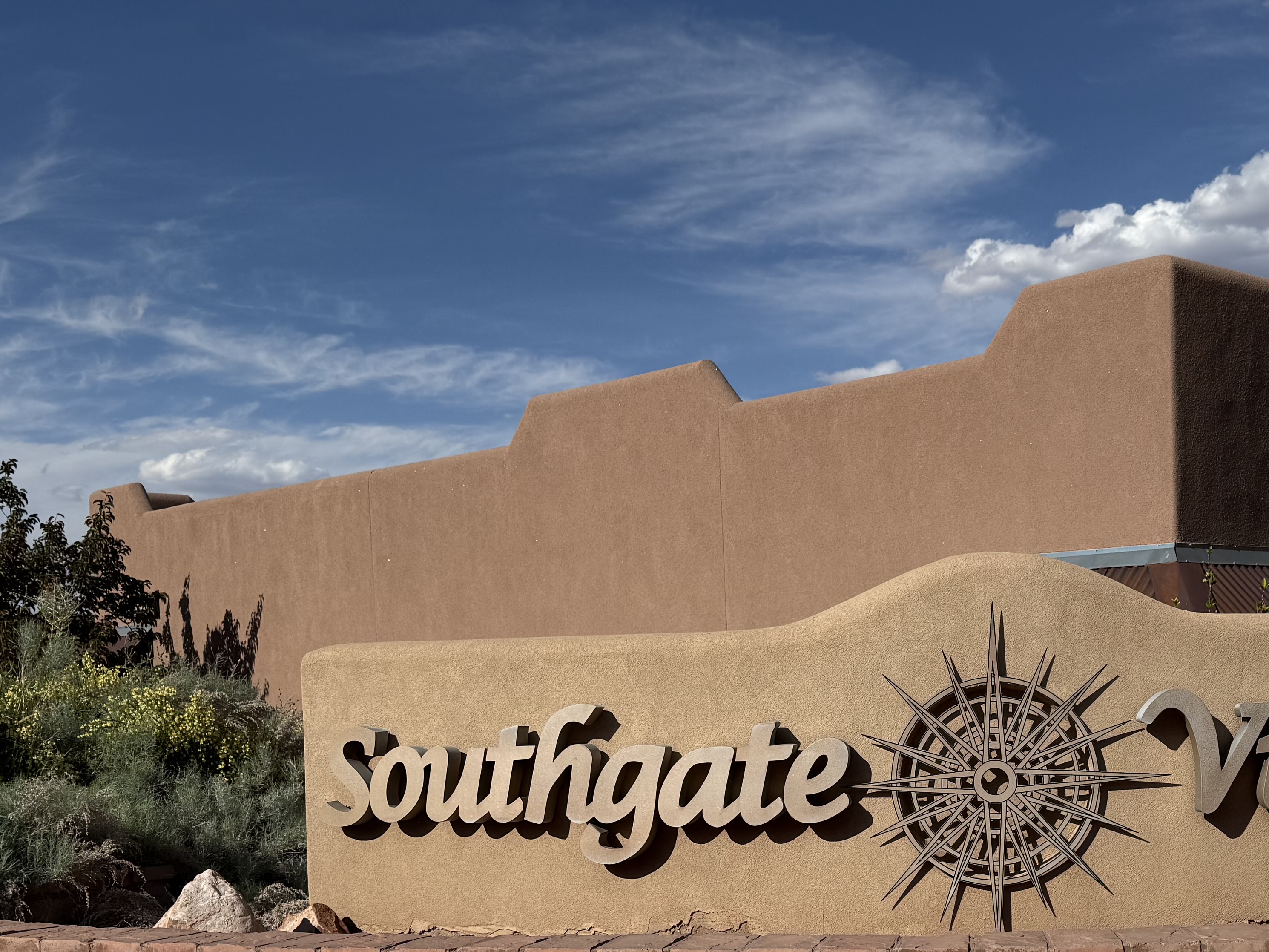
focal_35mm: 46
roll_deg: +1.2
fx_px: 1686
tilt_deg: -2.8
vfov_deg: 30.9
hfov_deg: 40.4
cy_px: 727
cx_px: 903
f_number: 1.78
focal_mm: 6.76
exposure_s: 1/8130
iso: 80
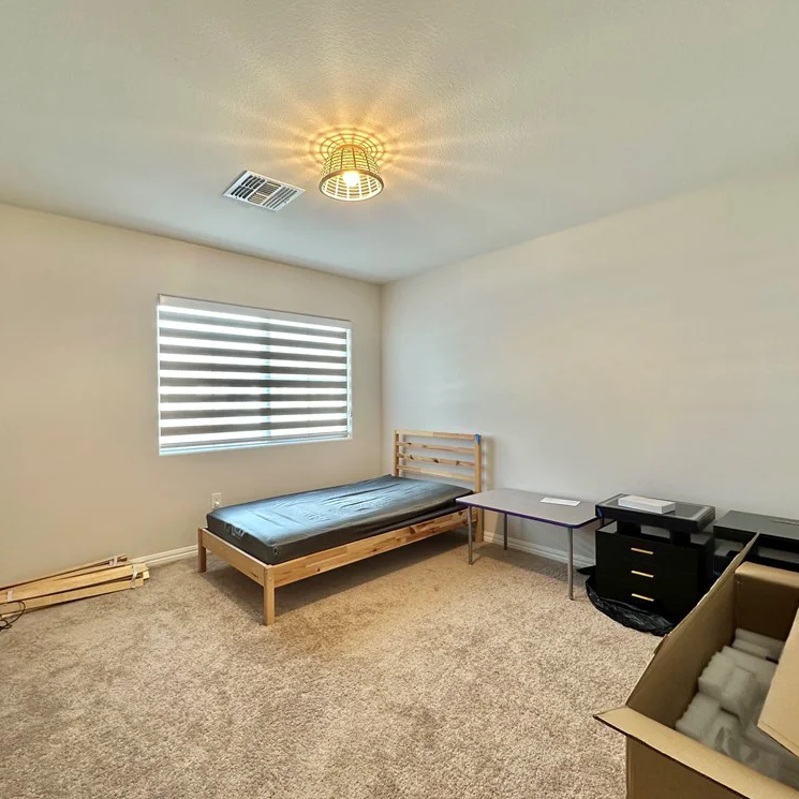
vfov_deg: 84.0
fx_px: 444
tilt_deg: -0.7
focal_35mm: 17
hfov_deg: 83.9
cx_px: 383
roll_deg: +0.2
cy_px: 404
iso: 200
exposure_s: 1/60
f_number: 2.2
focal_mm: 2.22
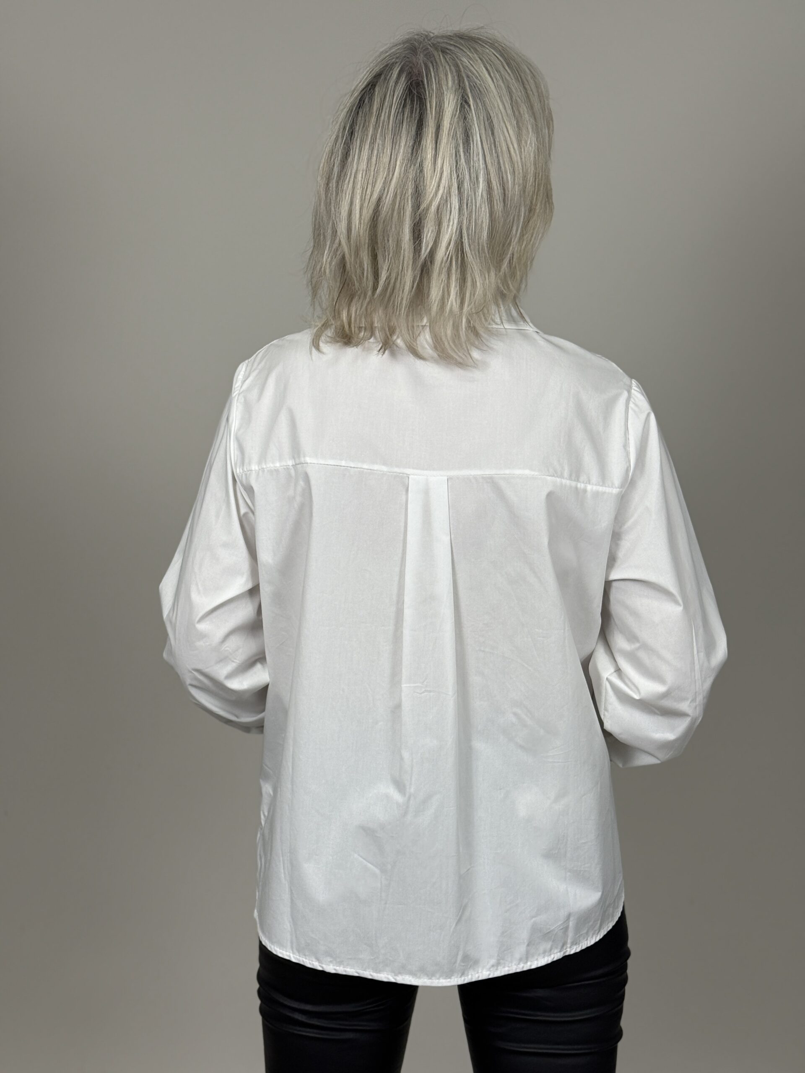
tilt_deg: -9.1
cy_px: 536
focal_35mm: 48
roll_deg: -0.3
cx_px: 402
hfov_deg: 30.3
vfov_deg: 39.7
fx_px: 1488
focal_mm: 6.76
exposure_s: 1/198
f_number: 1.78
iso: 50
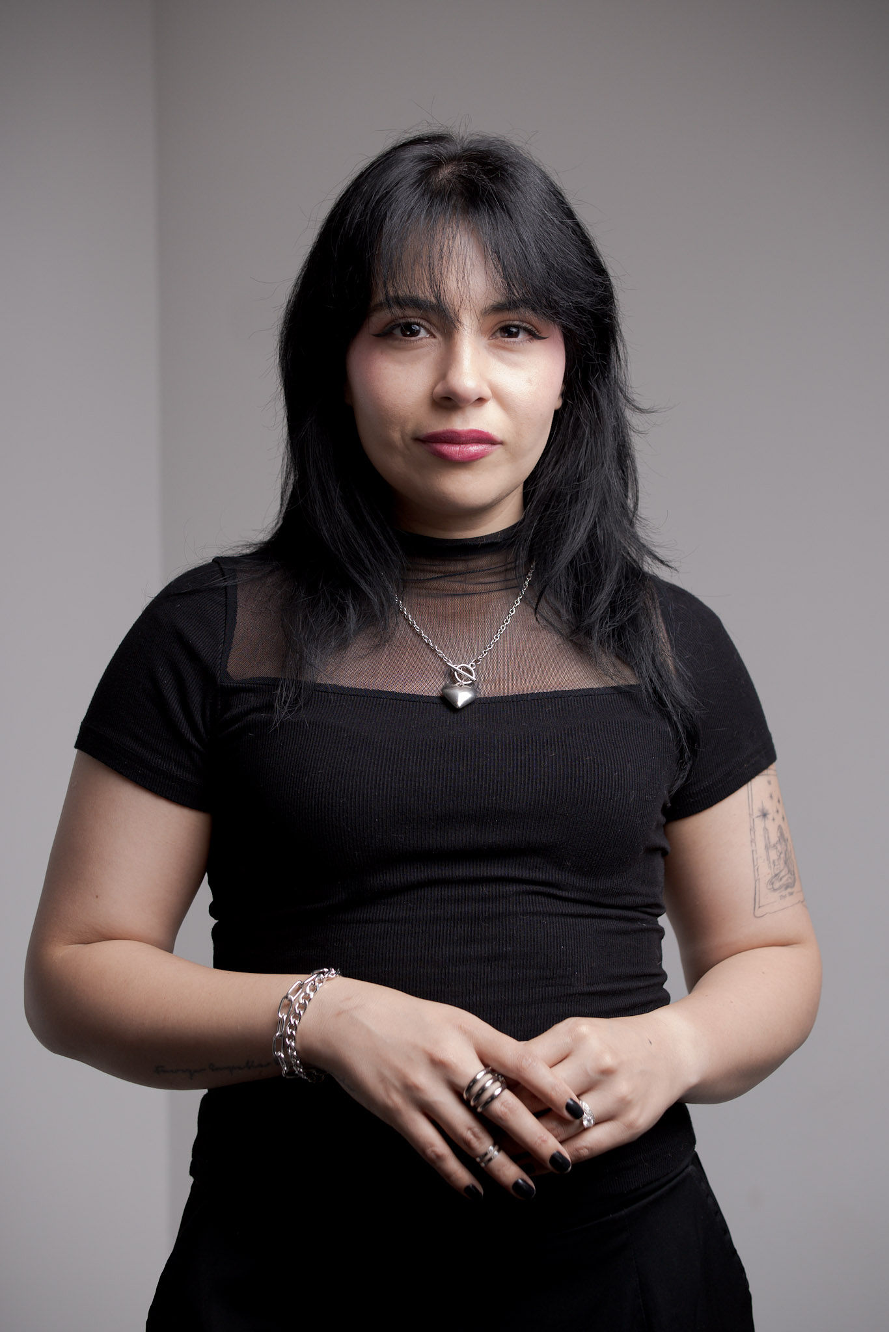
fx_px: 3110
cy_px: 666
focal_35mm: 84
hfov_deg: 16.3
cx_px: 444
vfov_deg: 24.2
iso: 250
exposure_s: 1/160
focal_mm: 56
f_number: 3.5
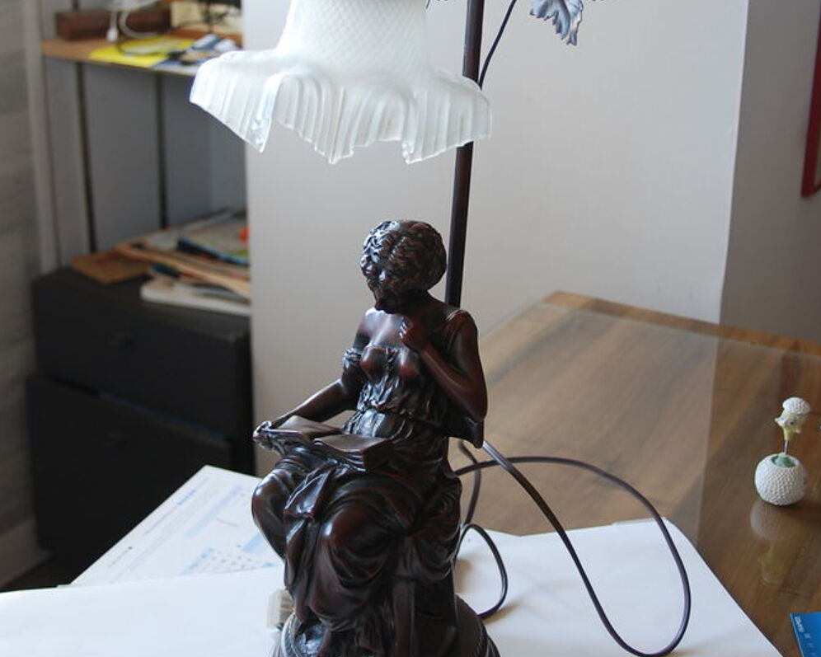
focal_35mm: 55
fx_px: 1337
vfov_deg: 27.5
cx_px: 411
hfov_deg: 34.1
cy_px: 246
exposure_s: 1/30
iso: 320
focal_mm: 26
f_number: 4.2
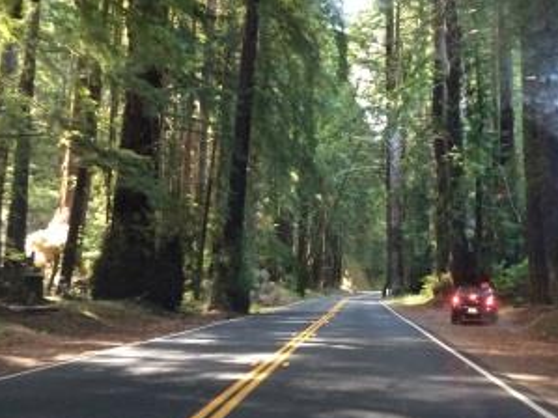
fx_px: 725
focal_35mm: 45
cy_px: 132
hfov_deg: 41.5
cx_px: 379
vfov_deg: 31.8
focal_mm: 4.12
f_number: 2.2
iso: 200
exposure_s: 1/30
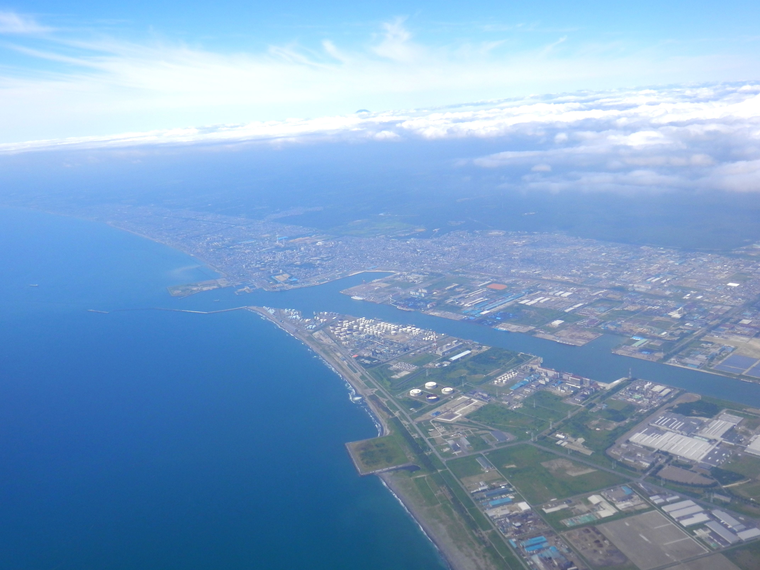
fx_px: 659
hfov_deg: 60.0
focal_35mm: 30
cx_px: 380
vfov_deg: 46.8
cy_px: 285
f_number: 9.4
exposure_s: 1/125
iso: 80
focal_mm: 5.5
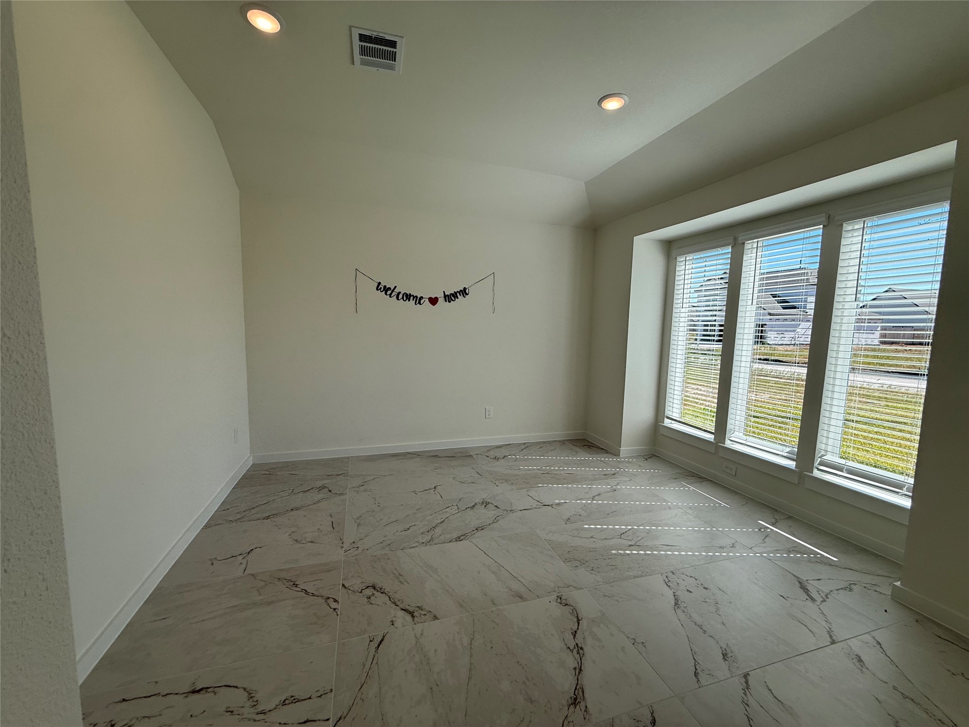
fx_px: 392
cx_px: 484
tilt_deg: -5.8
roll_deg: -1.2
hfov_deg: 102.1
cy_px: 364
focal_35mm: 14
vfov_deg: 85.7
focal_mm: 2.22
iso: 50
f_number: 2.2
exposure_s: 1/451
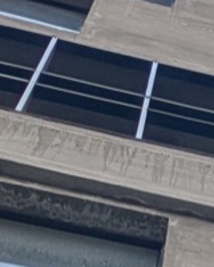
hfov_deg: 6.1
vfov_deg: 7.4
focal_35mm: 243
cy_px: 646
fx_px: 1922
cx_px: 545
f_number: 1.89
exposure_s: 1/501
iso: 47
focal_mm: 5.43
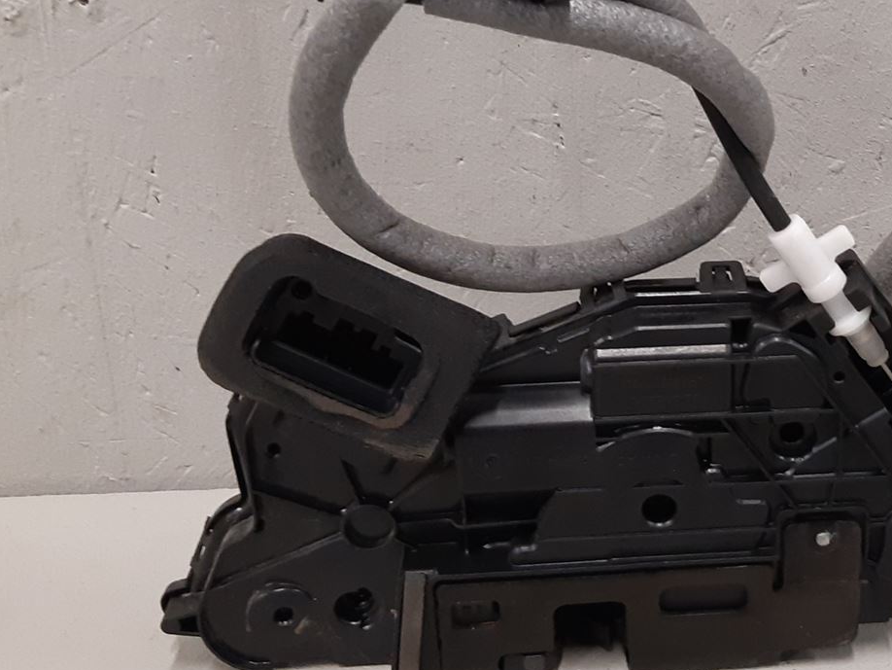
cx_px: 790
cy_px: 248
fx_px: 1495
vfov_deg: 25.2
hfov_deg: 31.8
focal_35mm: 58
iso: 200
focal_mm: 3.93
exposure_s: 1/50
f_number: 1.7
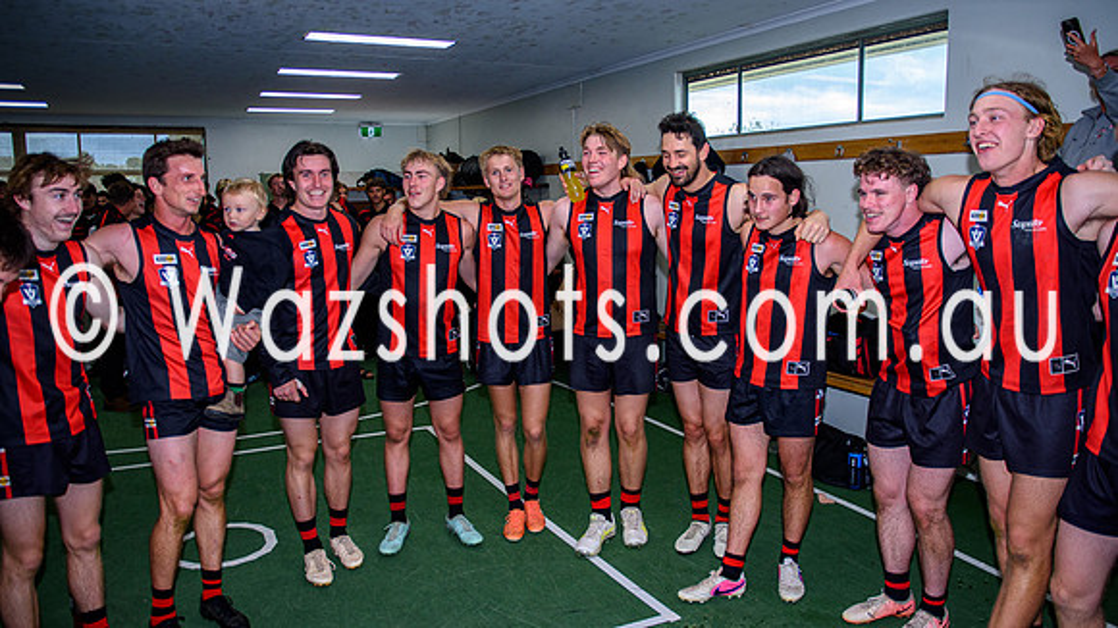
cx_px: 577
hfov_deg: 71.7
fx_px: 773
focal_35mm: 26
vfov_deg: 44.2
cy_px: 314
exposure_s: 1/160
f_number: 2.8
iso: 400
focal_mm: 16
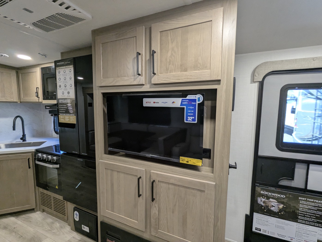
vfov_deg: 78.2
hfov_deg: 94.4
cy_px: 121
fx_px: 149
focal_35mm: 16
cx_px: 161
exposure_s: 1/71
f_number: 2.2
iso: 179
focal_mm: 2.35
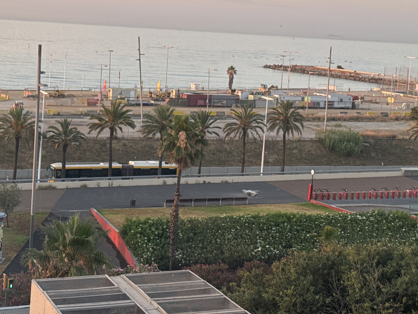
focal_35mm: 71
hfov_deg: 27.4
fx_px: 857
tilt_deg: -4.9
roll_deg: -3.5
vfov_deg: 20.6
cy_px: 95
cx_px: 206
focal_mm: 6.76
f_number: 1.78
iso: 64
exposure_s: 1/318
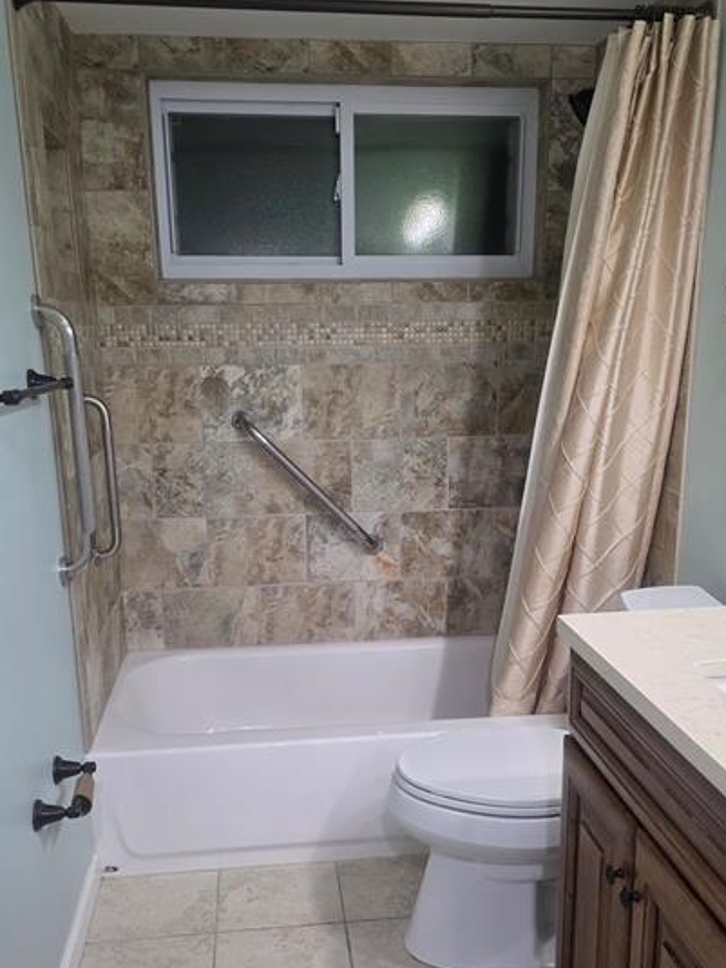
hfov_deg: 42.9
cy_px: 572
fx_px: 923
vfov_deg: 55.0
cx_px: 375
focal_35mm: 33
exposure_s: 1/120
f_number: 1.7
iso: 200
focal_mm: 6.3
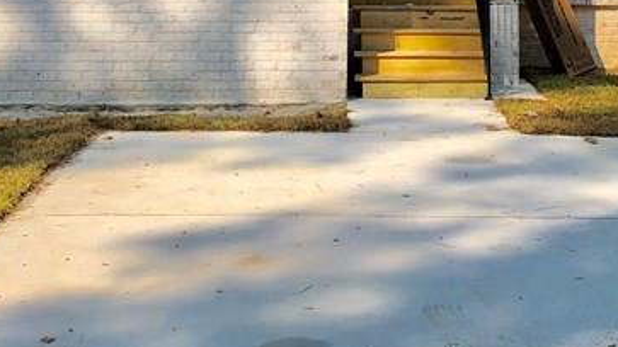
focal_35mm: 86
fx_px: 1409
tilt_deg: +6.0
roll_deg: +0.4
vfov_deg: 13.2
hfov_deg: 24.7
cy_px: -185
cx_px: 361
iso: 20
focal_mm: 4
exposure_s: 1/2558
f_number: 1.8
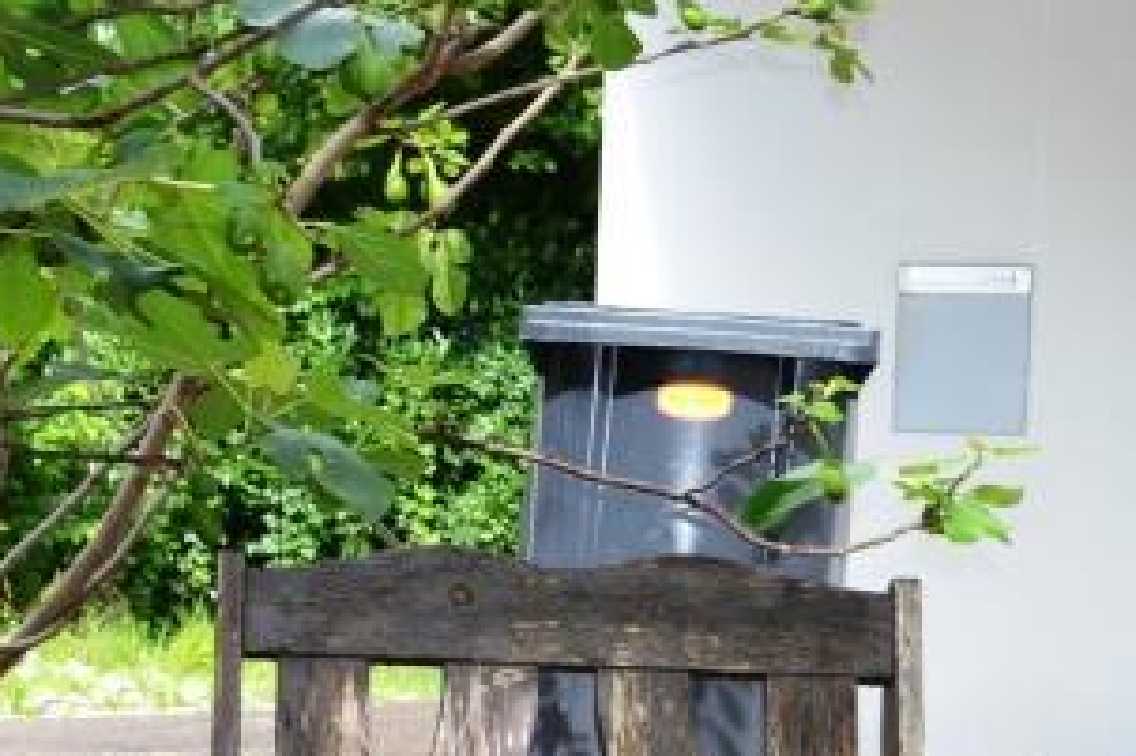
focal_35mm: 112
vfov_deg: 12.0
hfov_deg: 17.7
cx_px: -94
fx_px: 3532
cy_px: 863
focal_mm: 22
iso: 100
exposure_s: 1/200
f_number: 5
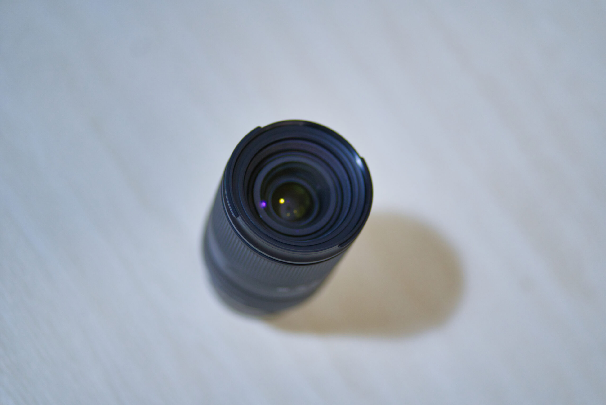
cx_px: 303
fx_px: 1432
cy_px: 202
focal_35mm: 85
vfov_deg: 16.1
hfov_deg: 23.9
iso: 800
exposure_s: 1/50
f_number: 1.8
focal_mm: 85
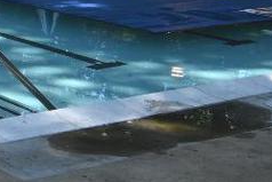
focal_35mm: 97
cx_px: -169
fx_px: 733
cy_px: -33
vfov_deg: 13.7
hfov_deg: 18.0
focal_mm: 11
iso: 100
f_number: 11
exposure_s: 1/60
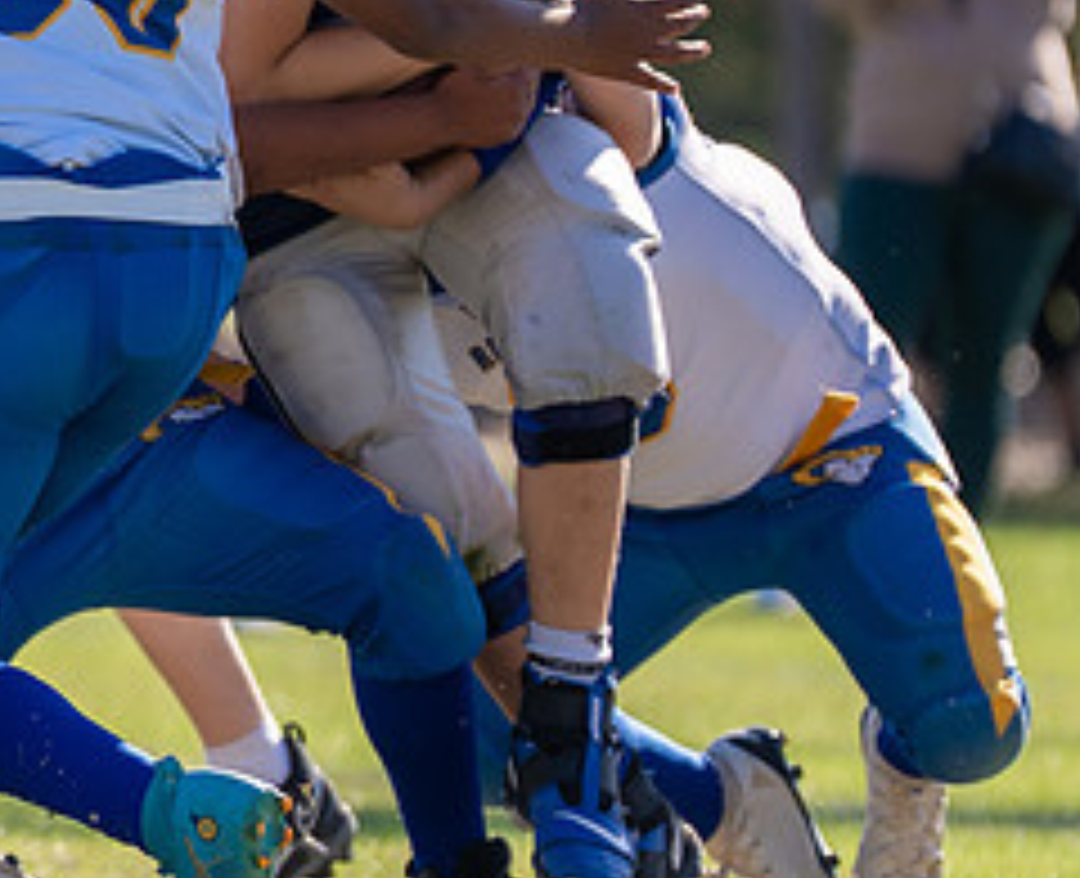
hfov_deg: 2.4
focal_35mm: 794
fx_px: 25535
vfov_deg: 2.0
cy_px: 146
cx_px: -1009
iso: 100
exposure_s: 1/1250
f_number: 2.8
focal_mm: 200
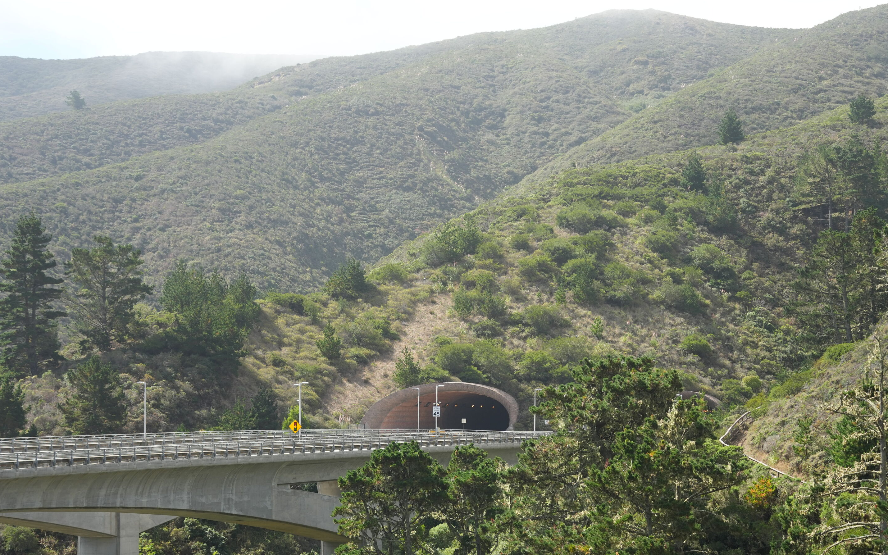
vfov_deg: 16.8
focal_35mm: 77
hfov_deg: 26.8
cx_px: 480
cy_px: 428
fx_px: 1864
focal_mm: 50
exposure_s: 1/800
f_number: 4.5
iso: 320
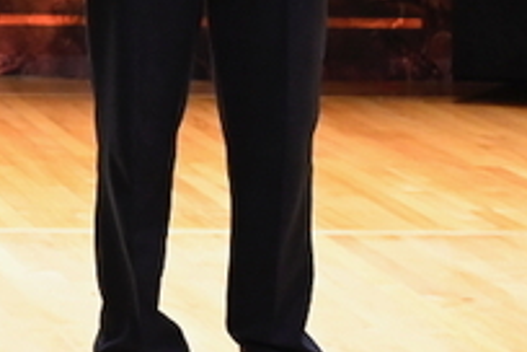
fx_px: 3089
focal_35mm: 211
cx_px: -664
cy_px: -336
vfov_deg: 6.3
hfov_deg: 9.0
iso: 2500
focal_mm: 43
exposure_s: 1/125
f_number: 4
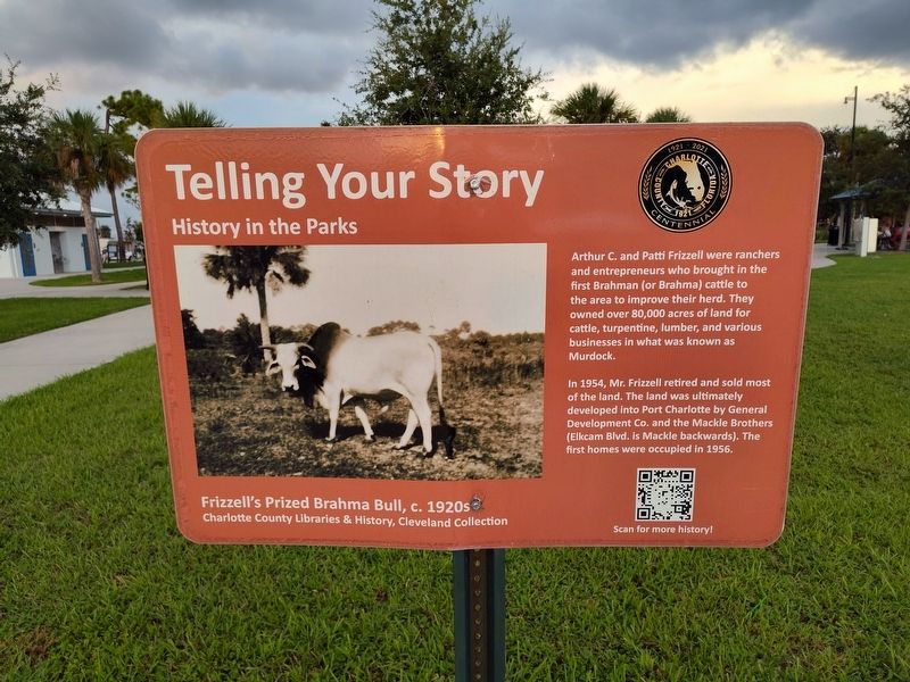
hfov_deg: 73.9
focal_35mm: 23
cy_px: 341
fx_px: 605
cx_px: 455
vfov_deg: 58.9
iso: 100
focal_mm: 5.56
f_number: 1.8
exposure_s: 1/349
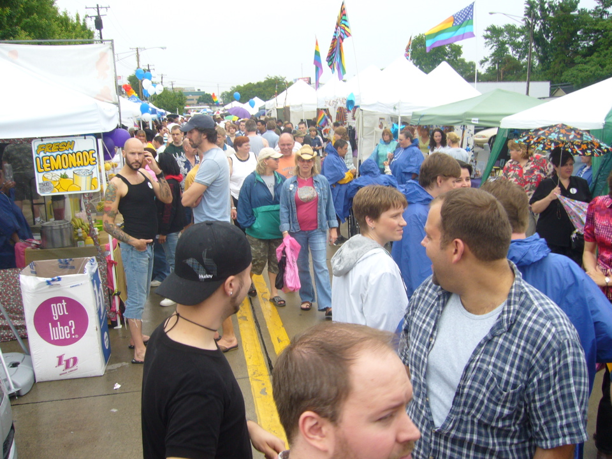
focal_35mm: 35
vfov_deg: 40.7
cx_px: 306
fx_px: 619
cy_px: 230
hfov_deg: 52.6
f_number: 5.6
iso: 80
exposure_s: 1/80
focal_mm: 5.8
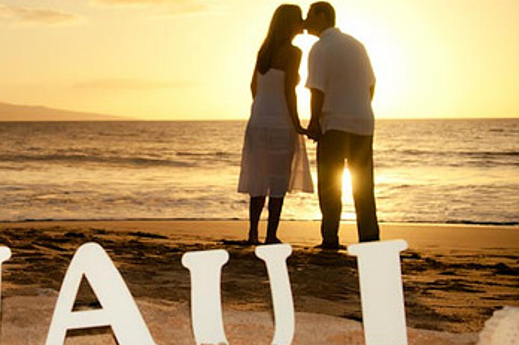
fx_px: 1008
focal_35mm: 70
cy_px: 134
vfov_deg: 19.4
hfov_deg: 28.6
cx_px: 146
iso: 200
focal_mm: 28
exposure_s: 1/1600
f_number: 5
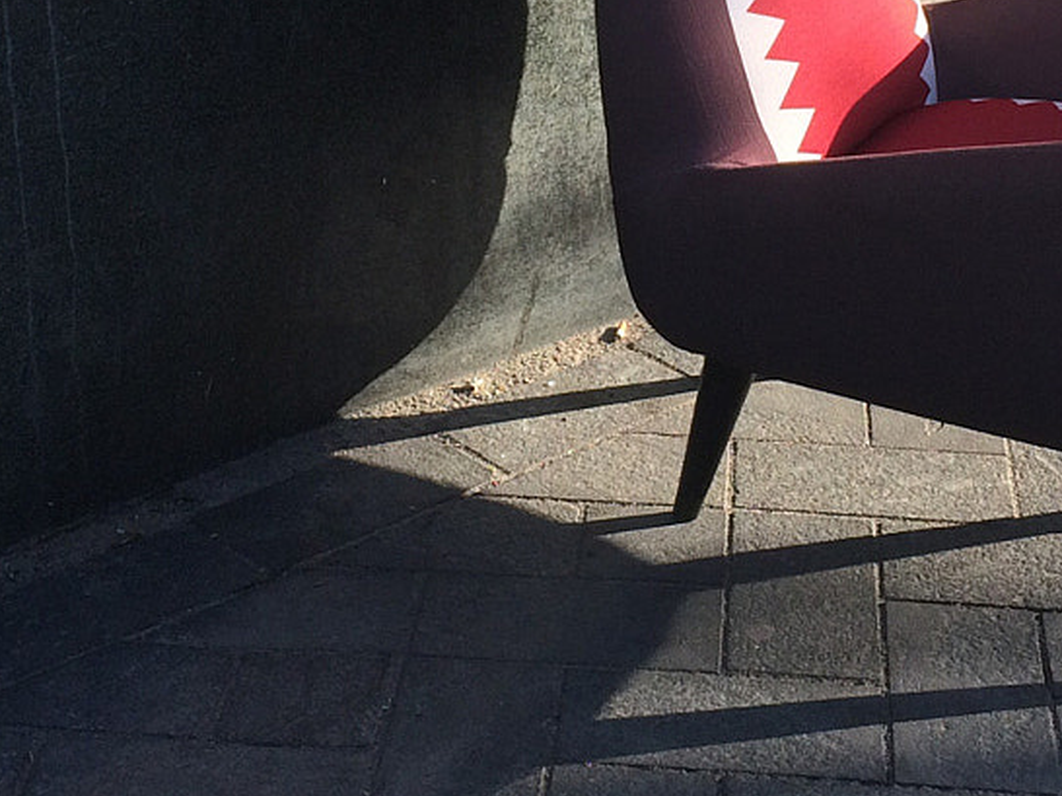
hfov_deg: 23.0
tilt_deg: -22.4
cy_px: 66
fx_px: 2607
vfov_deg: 17.1
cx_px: 578
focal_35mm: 85
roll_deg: -1.2
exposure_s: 1/651
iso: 32
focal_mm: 4.15
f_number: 2.2
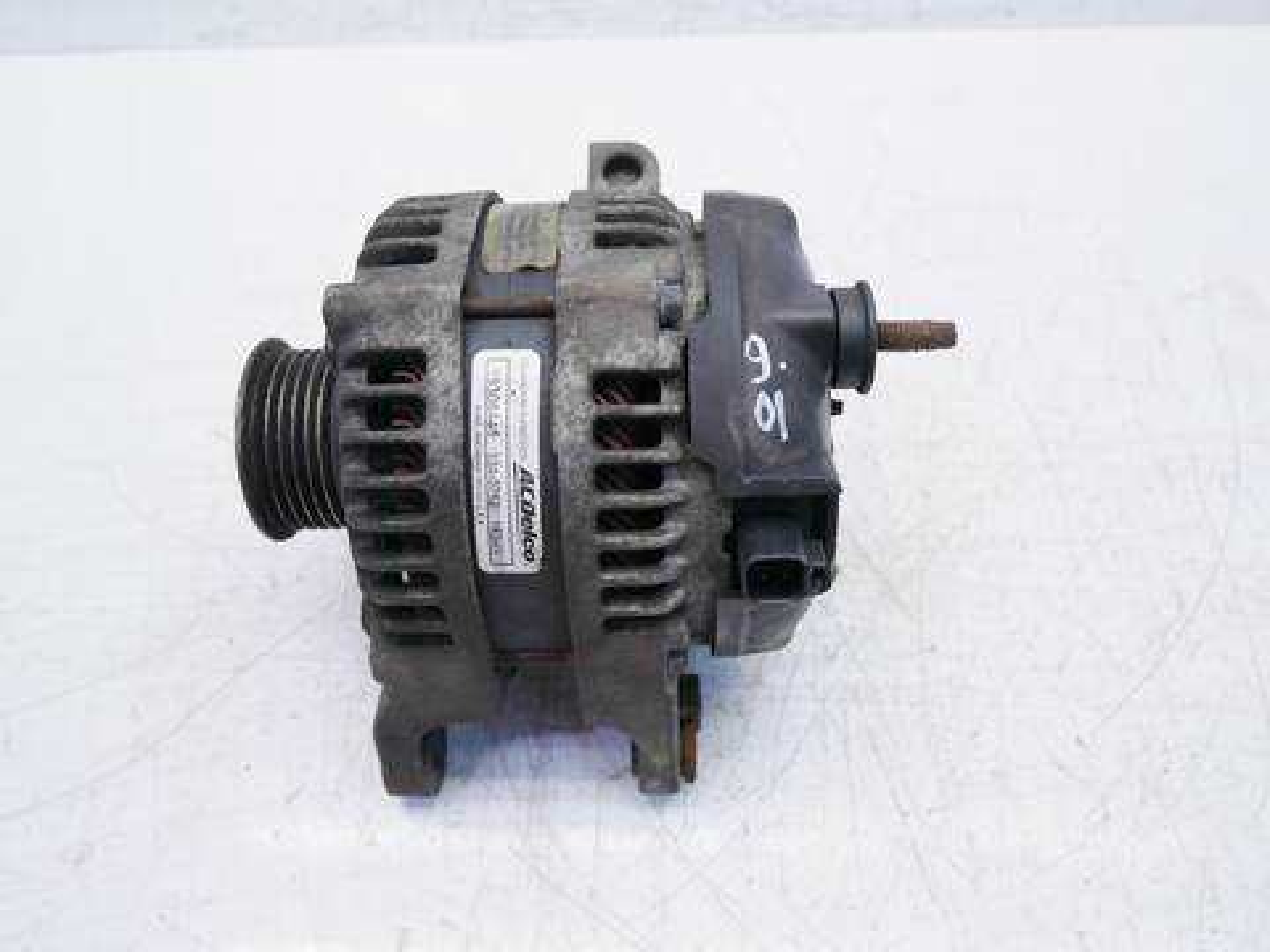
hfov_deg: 60.0
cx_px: 635
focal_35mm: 30
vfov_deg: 46.8
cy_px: 476
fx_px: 1101
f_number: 3.7
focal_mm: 15
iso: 200
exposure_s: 1/100
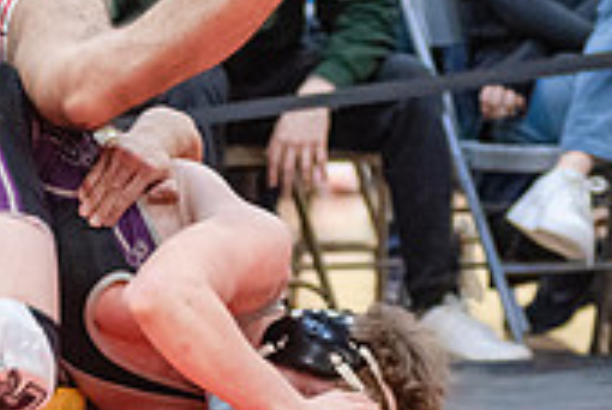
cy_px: 176
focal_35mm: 394
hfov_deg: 5.2
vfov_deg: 3.5
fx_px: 6710
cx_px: -35
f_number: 3.5
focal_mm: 100
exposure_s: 1/320
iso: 4000
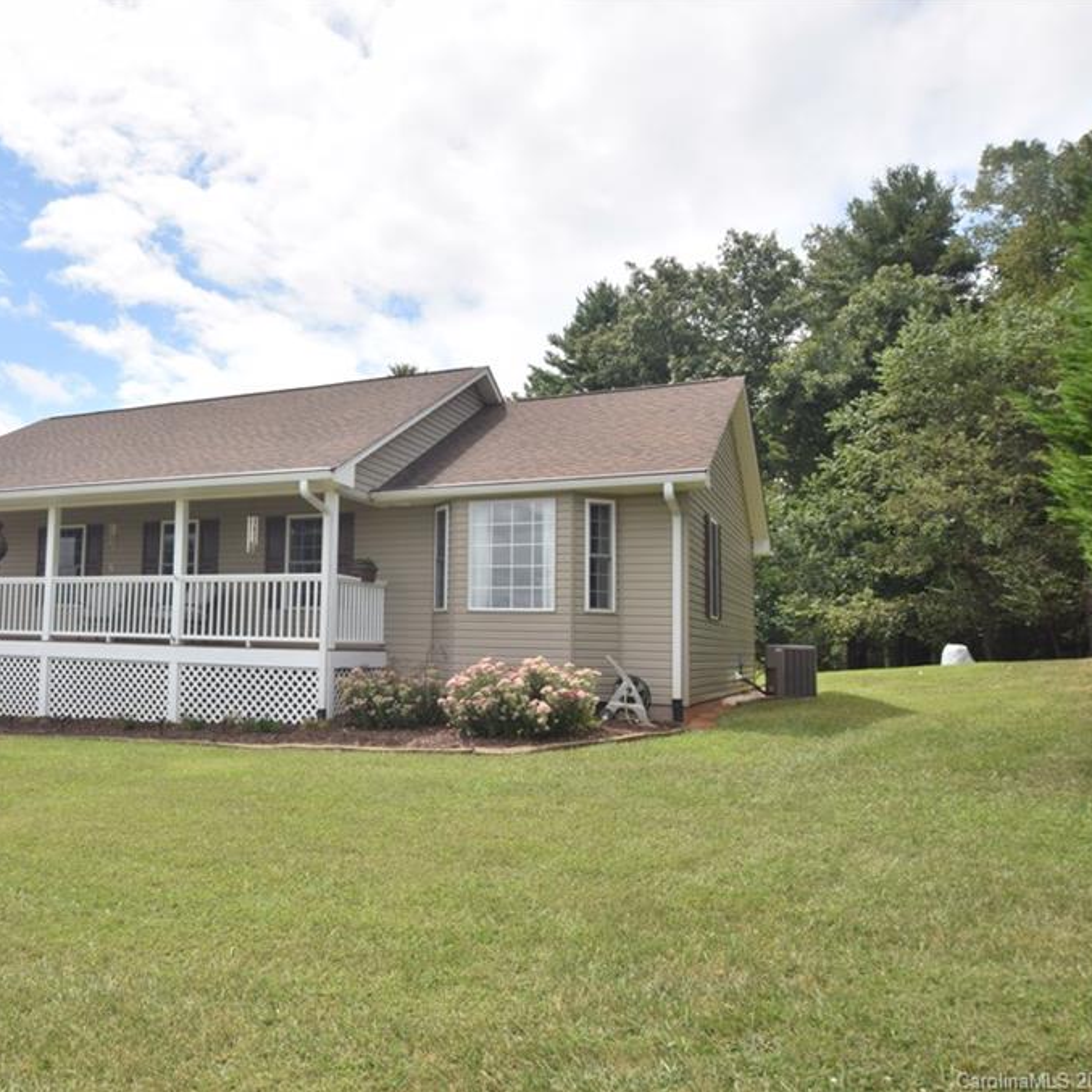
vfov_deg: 59.1
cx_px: 305
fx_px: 964
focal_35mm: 27
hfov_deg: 56.8
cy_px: 545
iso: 200
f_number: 9
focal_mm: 14
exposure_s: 1/320
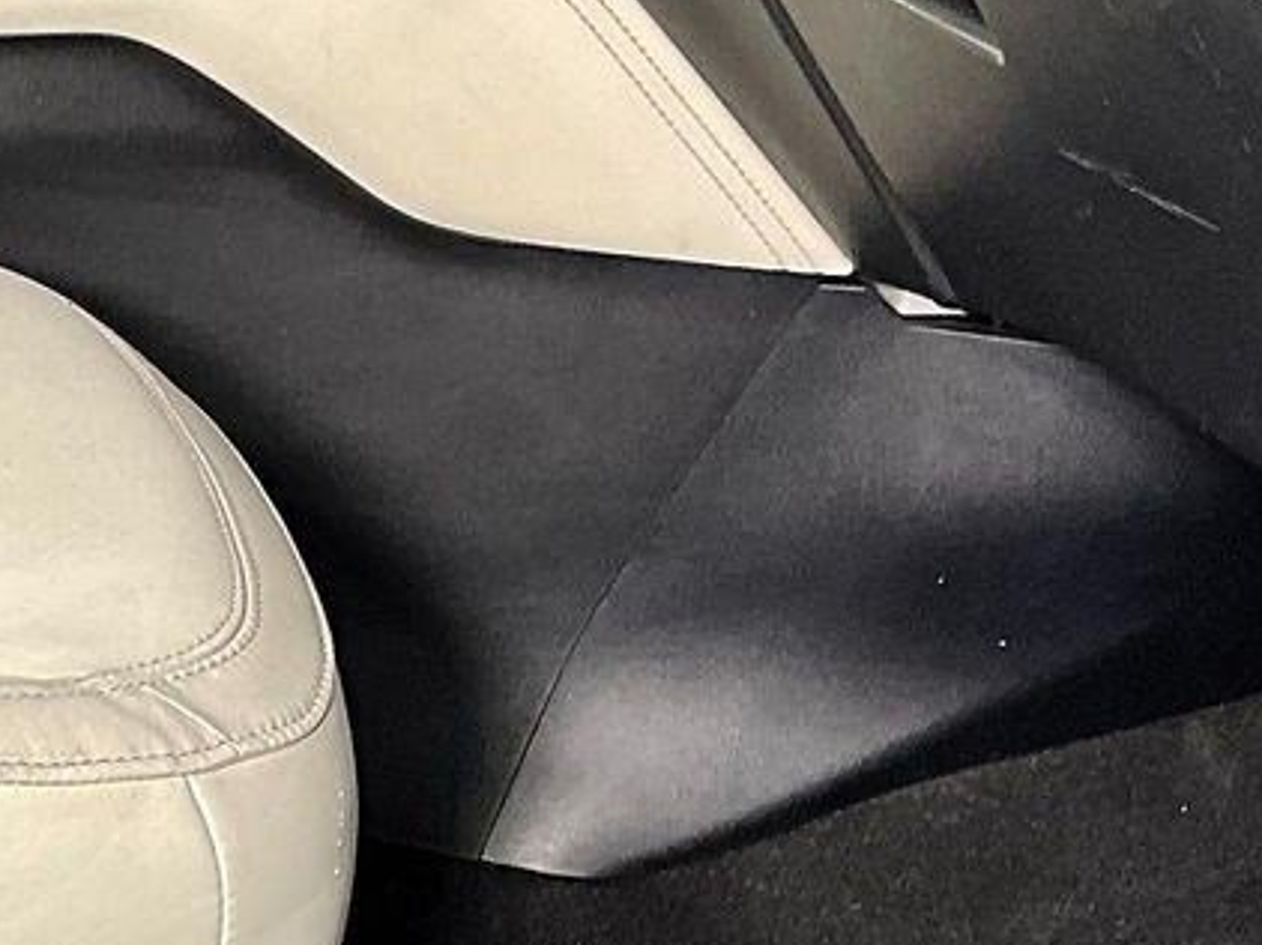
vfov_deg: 13.4
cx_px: -598
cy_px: 344
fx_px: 4008
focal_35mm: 110
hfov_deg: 16.4
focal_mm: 3
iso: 50
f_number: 1.8
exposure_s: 1/60
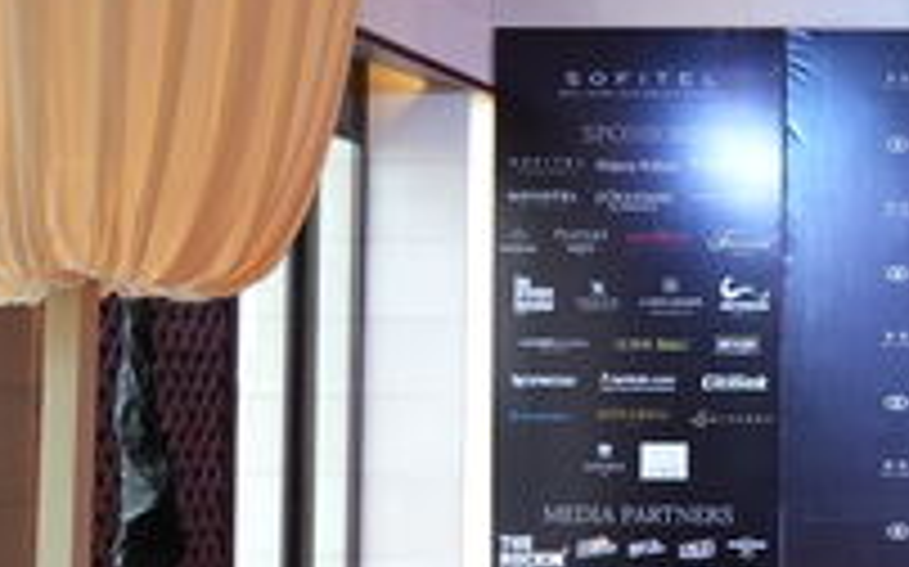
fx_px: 2798
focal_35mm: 113
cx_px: 1238
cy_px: 308
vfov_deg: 11.6
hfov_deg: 17.2
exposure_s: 1/100
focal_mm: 28
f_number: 3.5
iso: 1250
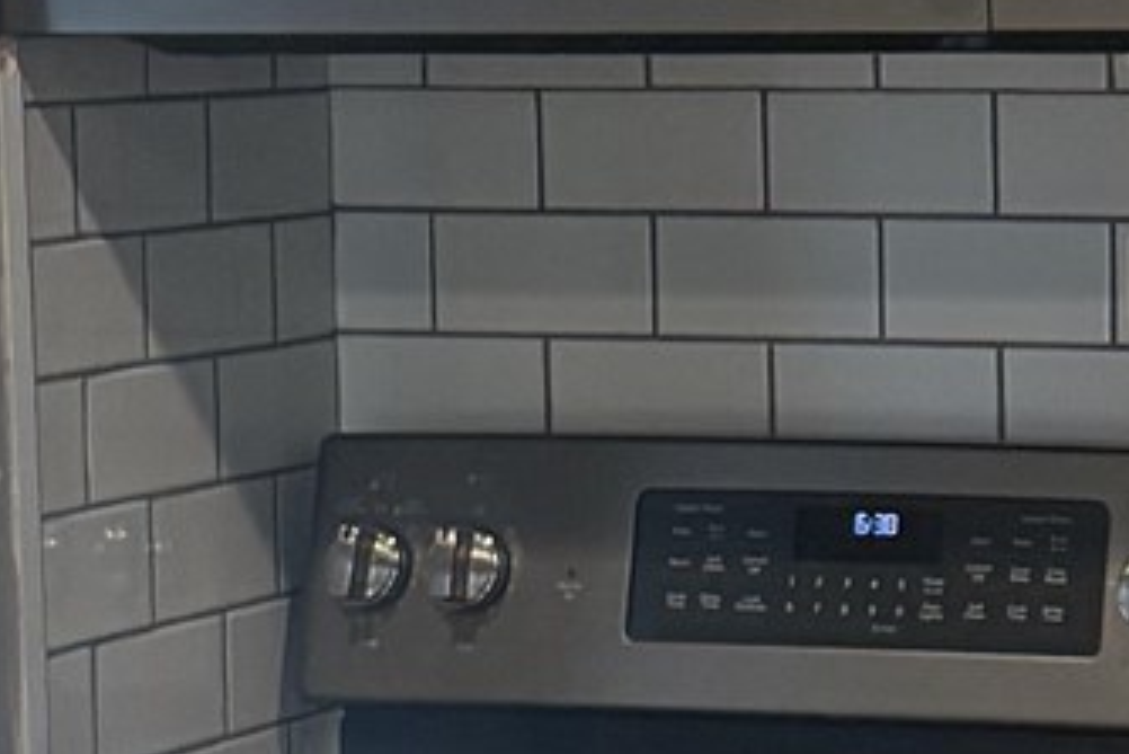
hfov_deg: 11.6
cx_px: 1484
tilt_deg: -5.2
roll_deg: +1.0
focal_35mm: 172
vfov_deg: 8.0
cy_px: 385
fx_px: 5396
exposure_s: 1/120
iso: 400
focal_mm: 6.76
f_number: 1.78
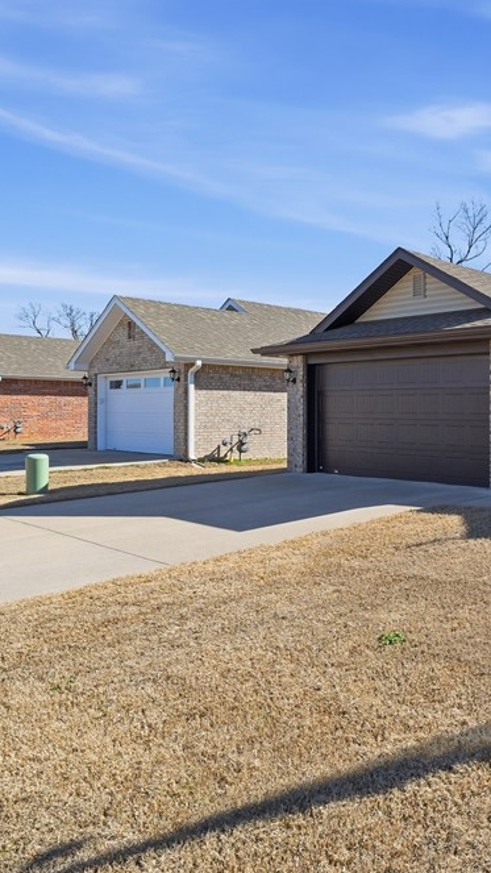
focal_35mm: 24
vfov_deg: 76.3
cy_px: 415
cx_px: 650
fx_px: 555
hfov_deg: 33.5
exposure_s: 1/800
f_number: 10
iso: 400
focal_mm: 14
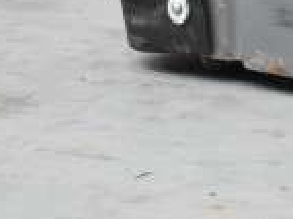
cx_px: 744
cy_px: -405
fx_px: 4102
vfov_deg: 3.0
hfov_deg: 4.0
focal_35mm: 485
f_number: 5.6
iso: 1250
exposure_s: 1/30
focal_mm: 40
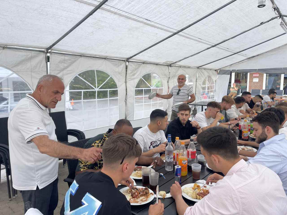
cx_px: 144
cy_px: 108
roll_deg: +0.9
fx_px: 216
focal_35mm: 26
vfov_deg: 53.1
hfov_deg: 67.3
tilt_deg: -7.6
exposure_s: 1/121
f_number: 1.6
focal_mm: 5.1
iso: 40
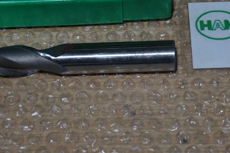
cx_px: 143
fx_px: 652
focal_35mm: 102
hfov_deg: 20.0
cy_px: 32
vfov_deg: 13.4
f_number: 6.3
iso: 2000
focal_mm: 40
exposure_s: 1/80
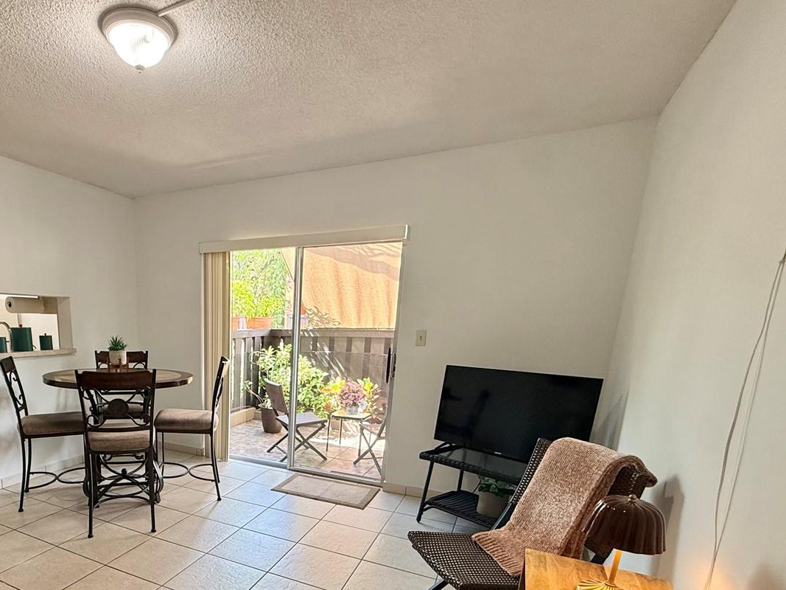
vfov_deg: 60.4
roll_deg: -0.9
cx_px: 245
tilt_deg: -12.9
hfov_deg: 75.8
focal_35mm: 21
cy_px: 434
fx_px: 477
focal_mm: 2.22
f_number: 2.2
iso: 160
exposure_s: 1/120
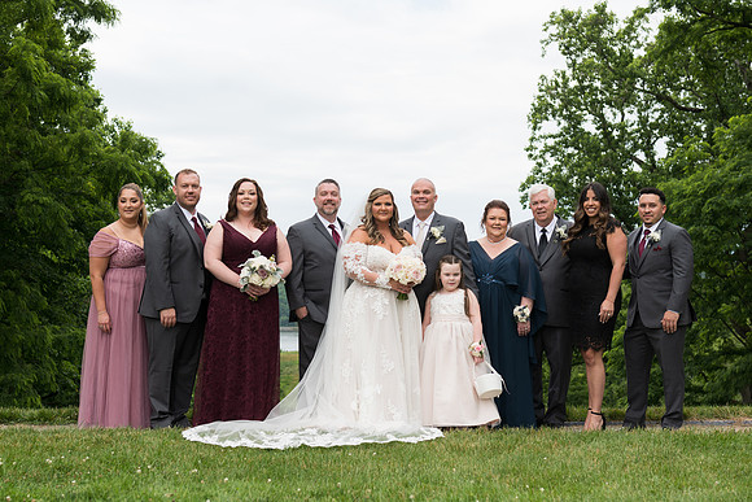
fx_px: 1143
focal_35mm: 55
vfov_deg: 24.8
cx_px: 365
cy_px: 249
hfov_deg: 36.4
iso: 64
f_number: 4.5
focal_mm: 50
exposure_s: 1/320
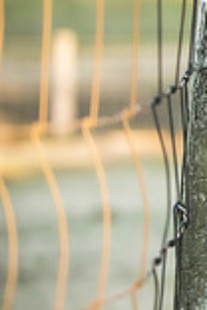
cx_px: 559
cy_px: 98
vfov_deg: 6.8
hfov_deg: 4.4
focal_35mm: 305
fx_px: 2630
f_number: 2.8
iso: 100
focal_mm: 82
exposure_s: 1/320
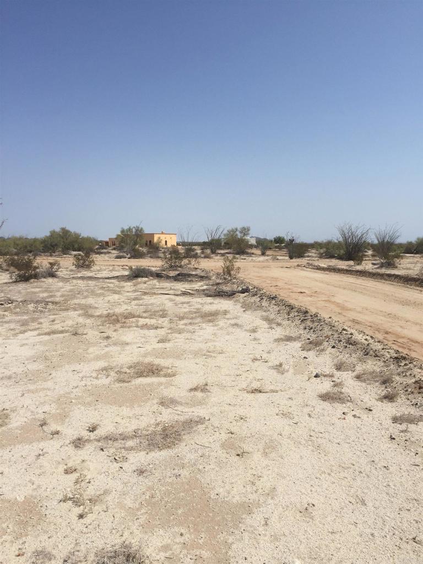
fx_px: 472
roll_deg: +0.2
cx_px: 212
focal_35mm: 29
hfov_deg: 48.2
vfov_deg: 61.7
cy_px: 282
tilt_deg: -4.9
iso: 32
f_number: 2.2
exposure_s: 1/4950
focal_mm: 4.15
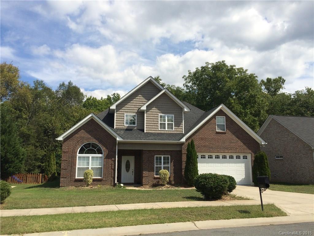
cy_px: 118
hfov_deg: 61.7
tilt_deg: +9.6
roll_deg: -1.2
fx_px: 263
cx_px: 157
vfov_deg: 48.2
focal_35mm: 29
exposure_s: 1/2740
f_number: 2.2
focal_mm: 4.15
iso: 32
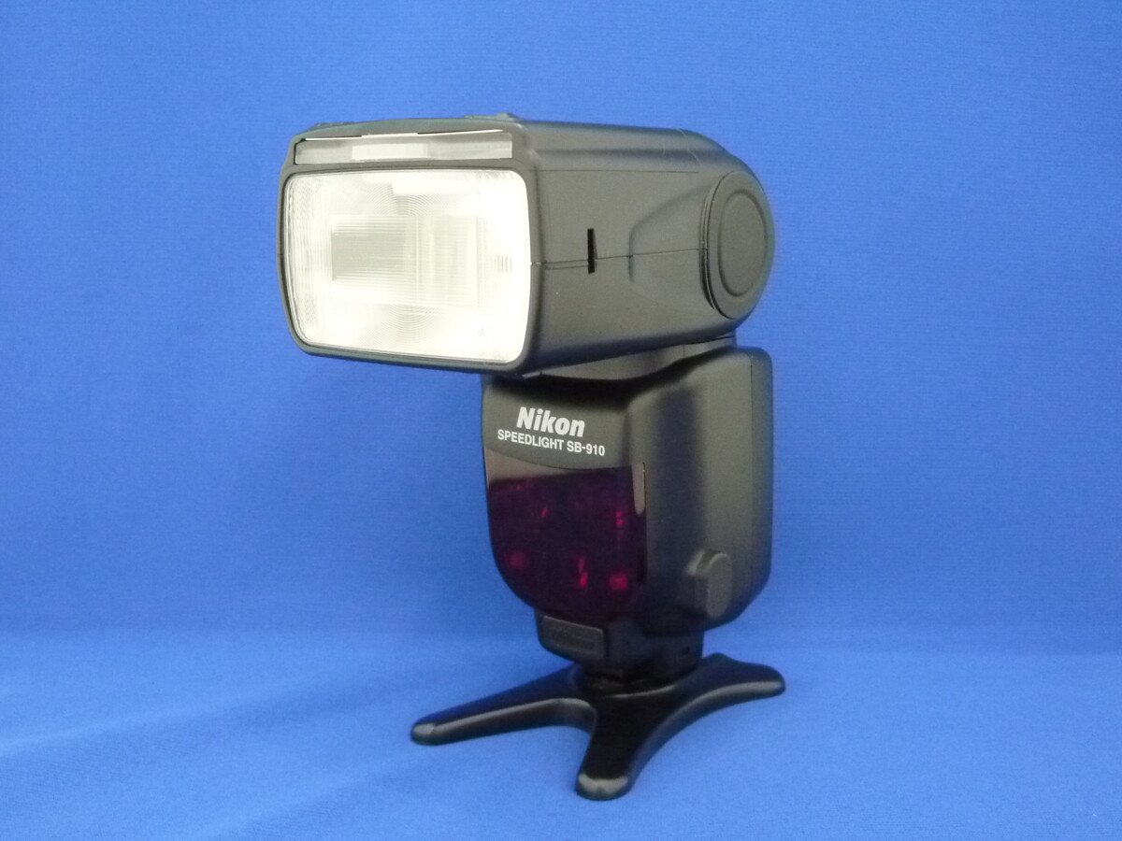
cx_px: 561
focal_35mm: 38
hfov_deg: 49.0
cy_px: 420
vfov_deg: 37.7
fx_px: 1232
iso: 800
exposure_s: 1/30
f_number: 3.5
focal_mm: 6.8
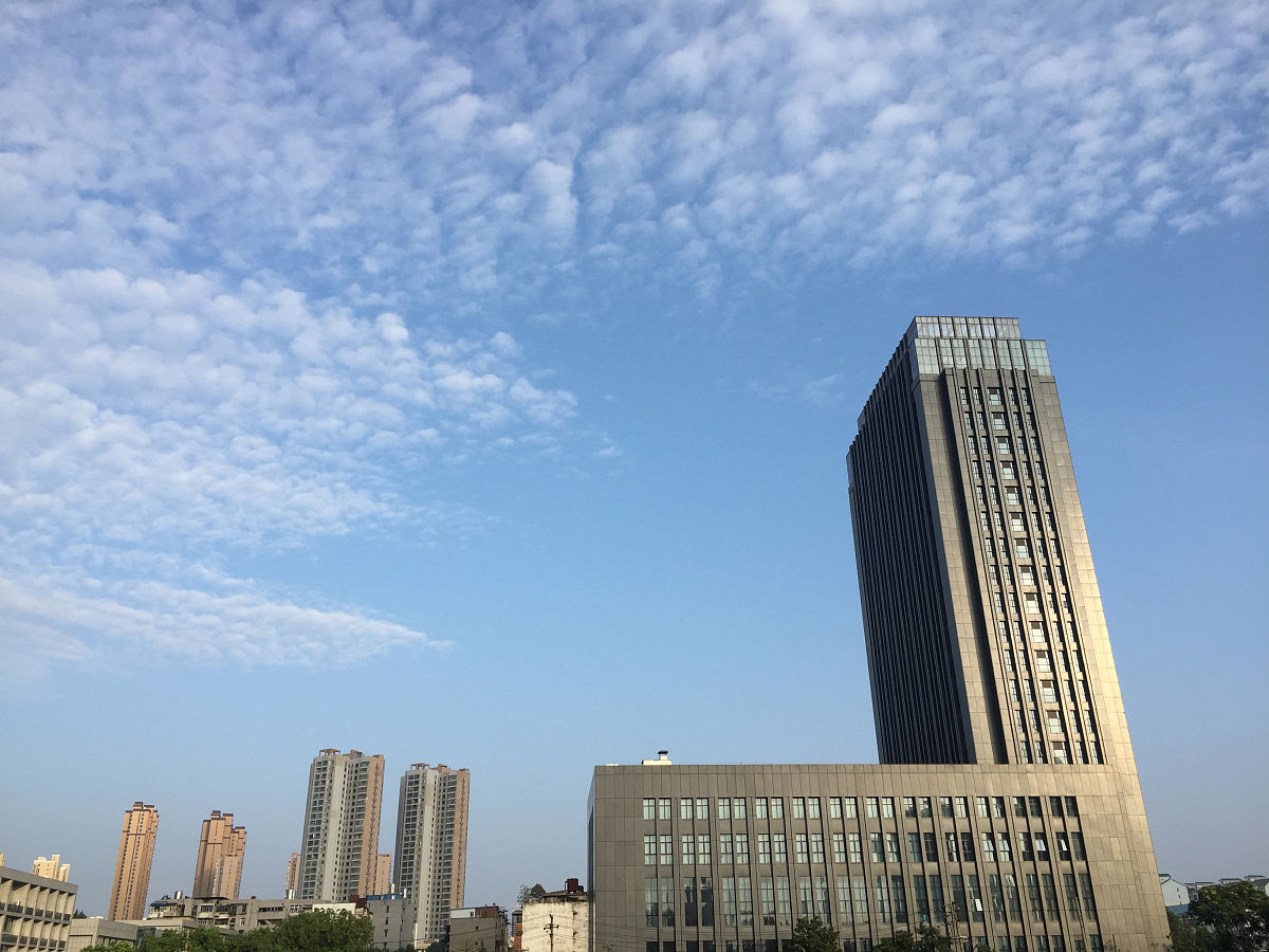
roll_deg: +0.5
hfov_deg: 61.7
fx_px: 1063
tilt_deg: +25.2
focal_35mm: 29
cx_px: 634
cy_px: 476
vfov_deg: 48.2
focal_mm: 4.15
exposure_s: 1/1364
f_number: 2.2
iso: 32
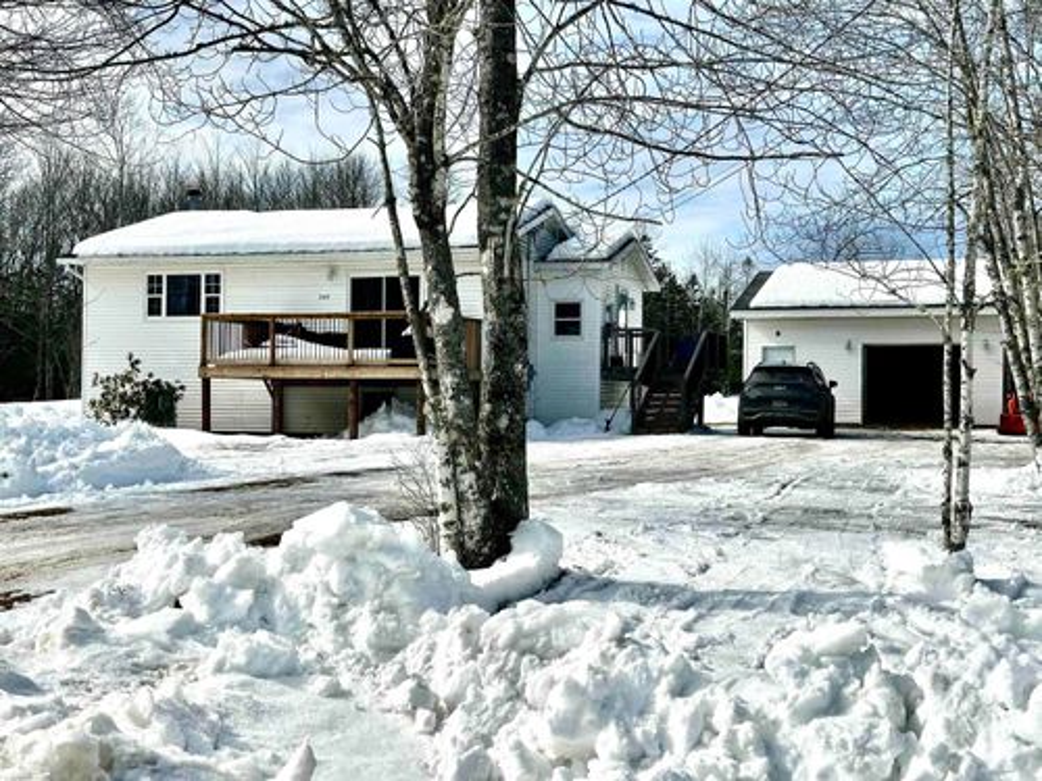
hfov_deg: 39.7
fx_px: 1445
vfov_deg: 30.3
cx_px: 521
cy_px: 390
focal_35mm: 48
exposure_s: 1/8929
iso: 64
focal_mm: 6.86
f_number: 1.78
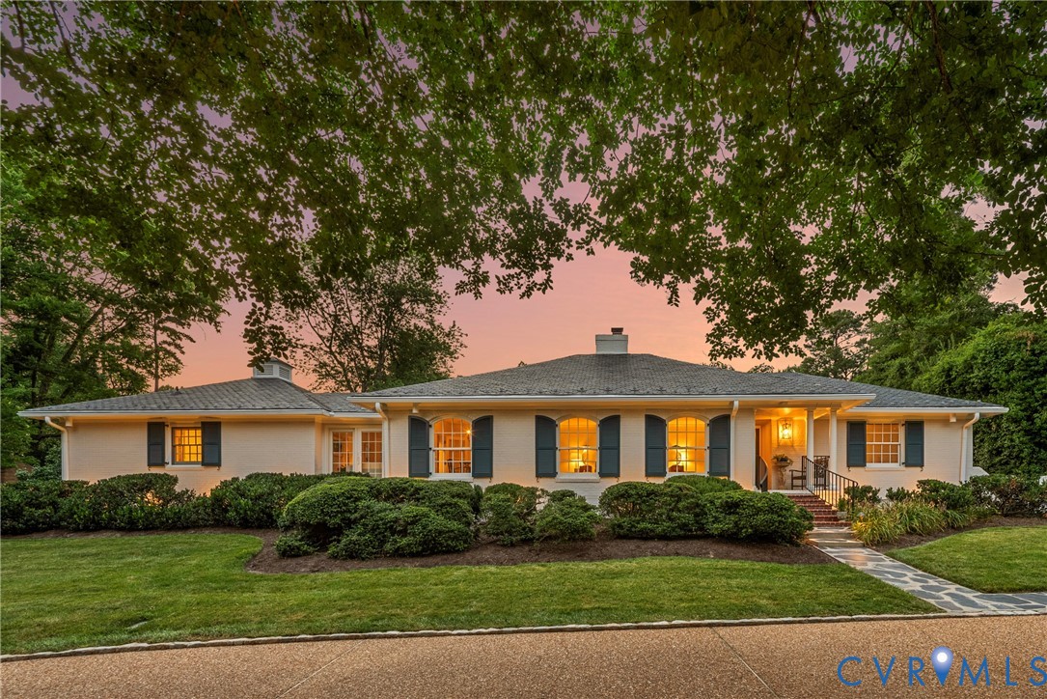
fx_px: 495
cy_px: 350
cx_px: 524
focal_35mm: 17
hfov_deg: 93.3
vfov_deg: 70.5
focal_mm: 17
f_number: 11
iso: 800
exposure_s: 1/2.5
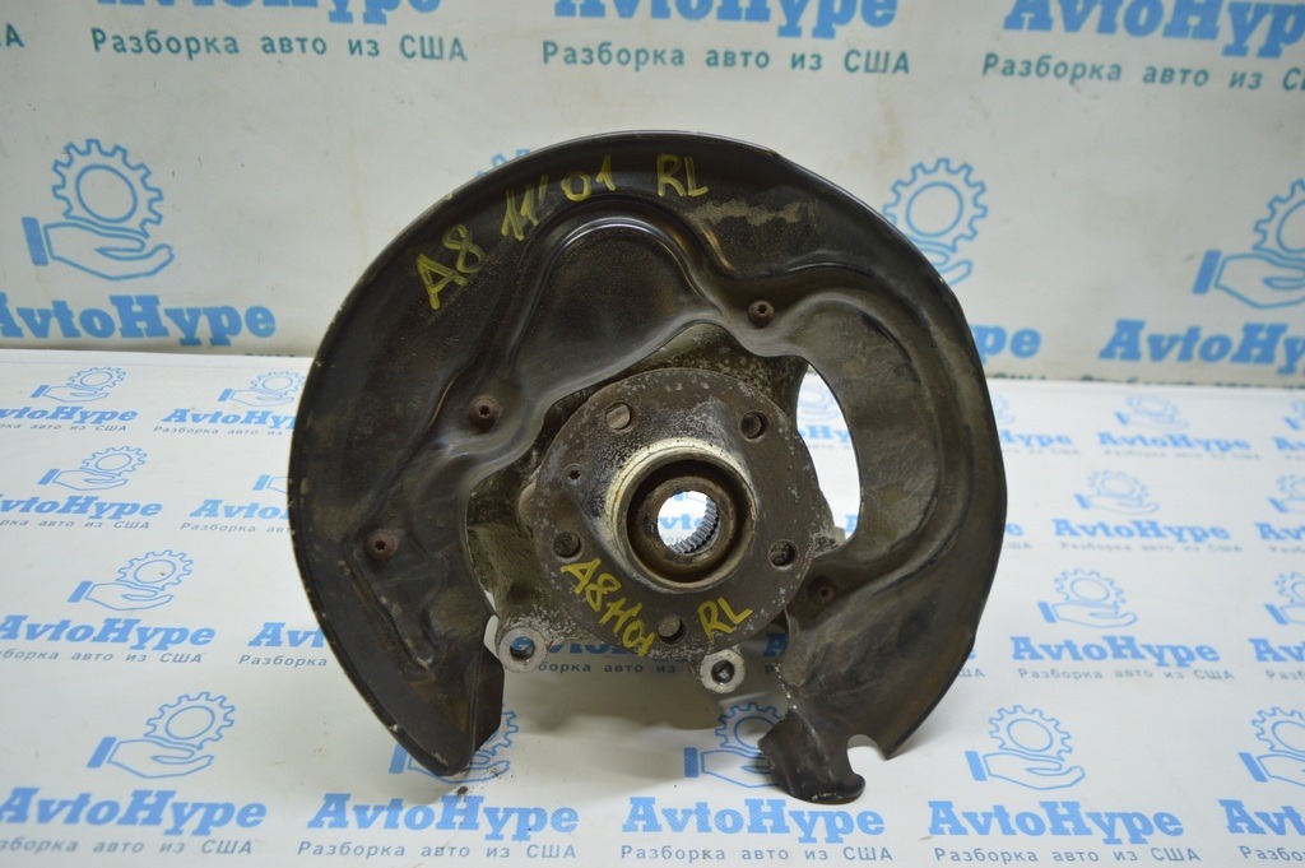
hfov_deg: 67.4
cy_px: 434
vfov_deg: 47.9
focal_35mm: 27
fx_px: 978
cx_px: 652
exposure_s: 1/60
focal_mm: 18
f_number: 3.5
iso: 400
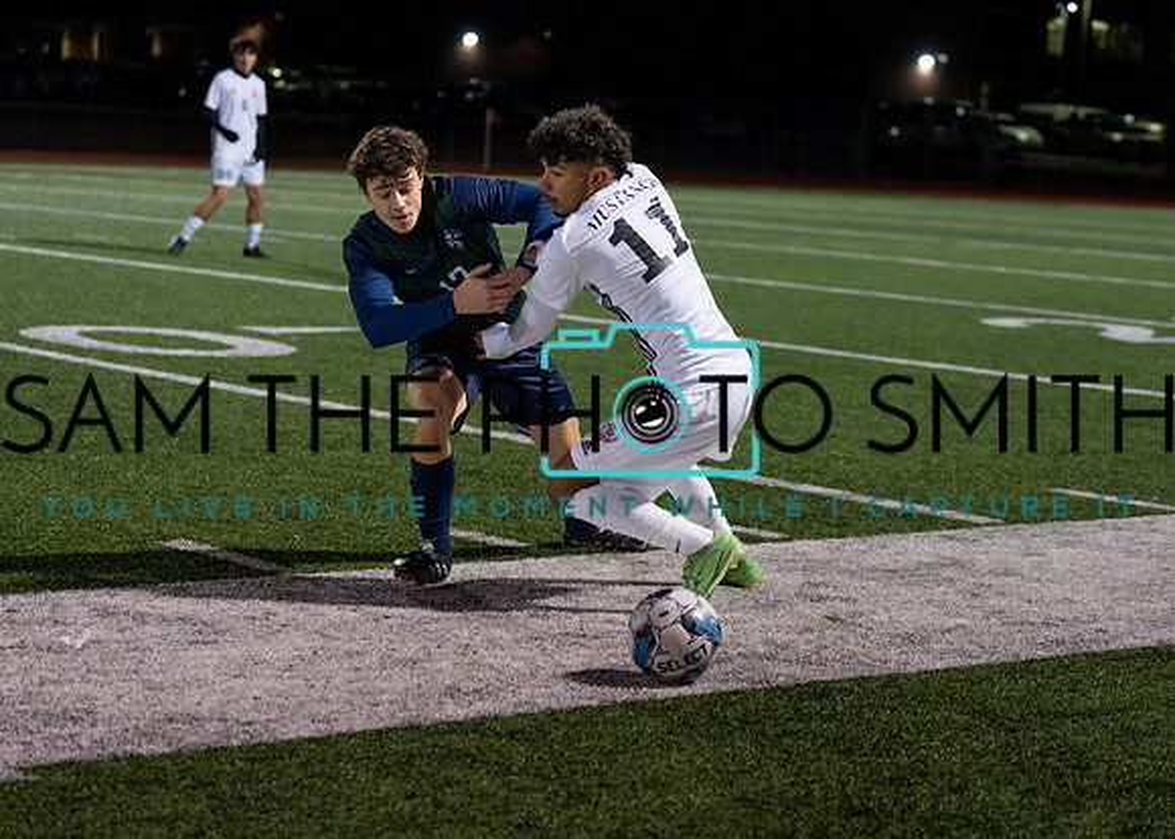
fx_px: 3026
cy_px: 367
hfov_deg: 21.9
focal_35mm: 91
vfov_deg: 15.8
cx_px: 719
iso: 2500
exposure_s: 1/1000
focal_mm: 70
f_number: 2.8
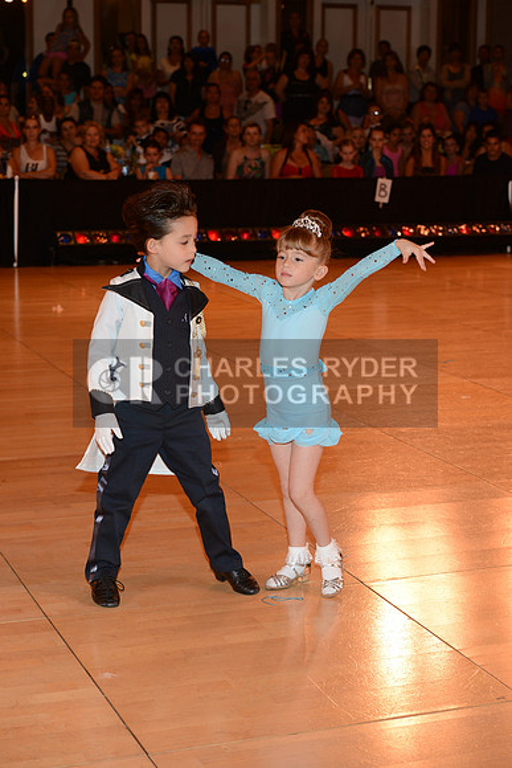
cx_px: 256
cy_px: 384
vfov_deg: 28.8
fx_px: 1492
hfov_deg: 19.5
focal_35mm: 70
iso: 1000
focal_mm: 70
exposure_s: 1/250
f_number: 5.6
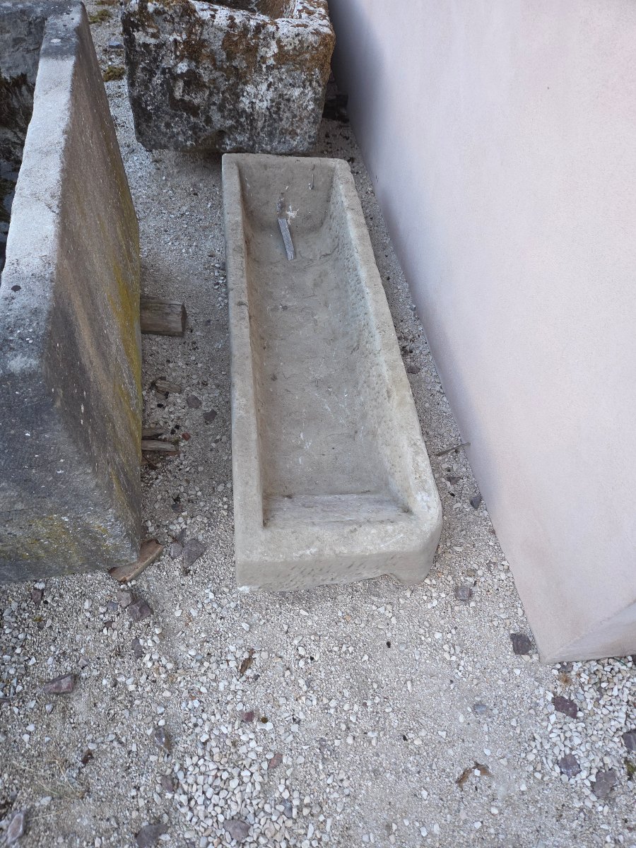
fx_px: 563
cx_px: 318
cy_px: 424
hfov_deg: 58.9
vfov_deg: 73.9
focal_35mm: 23
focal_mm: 5.4
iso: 50
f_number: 1.8
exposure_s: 1/60
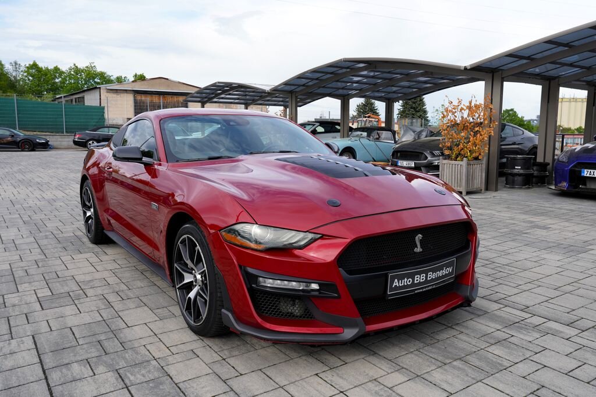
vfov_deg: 45.0
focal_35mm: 29
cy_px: 198
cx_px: 298
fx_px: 480
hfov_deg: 63.7
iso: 100
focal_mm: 29
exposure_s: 1/160
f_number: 6.3
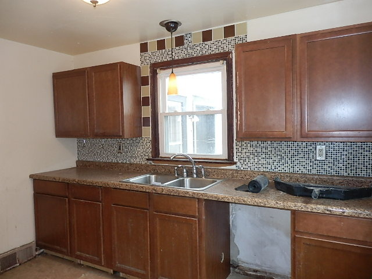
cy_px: 140
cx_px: 186
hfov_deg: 69.4
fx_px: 269
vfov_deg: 54.9
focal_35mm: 25
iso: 200
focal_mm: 4.5
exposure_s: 1/30
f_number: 3
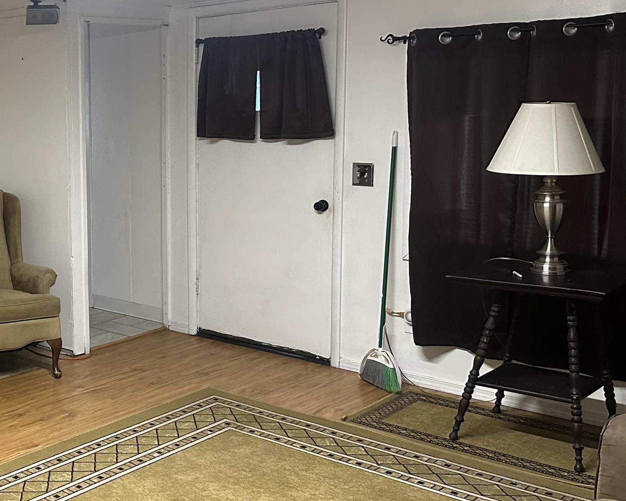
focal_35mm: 47
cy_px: 226
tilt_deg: -7.6
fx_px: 871
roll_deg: +1.9
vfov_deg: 32.1
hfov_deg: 36.2
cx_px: 22
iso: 640
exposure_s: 1/60
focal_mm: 6.86
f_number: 1.78
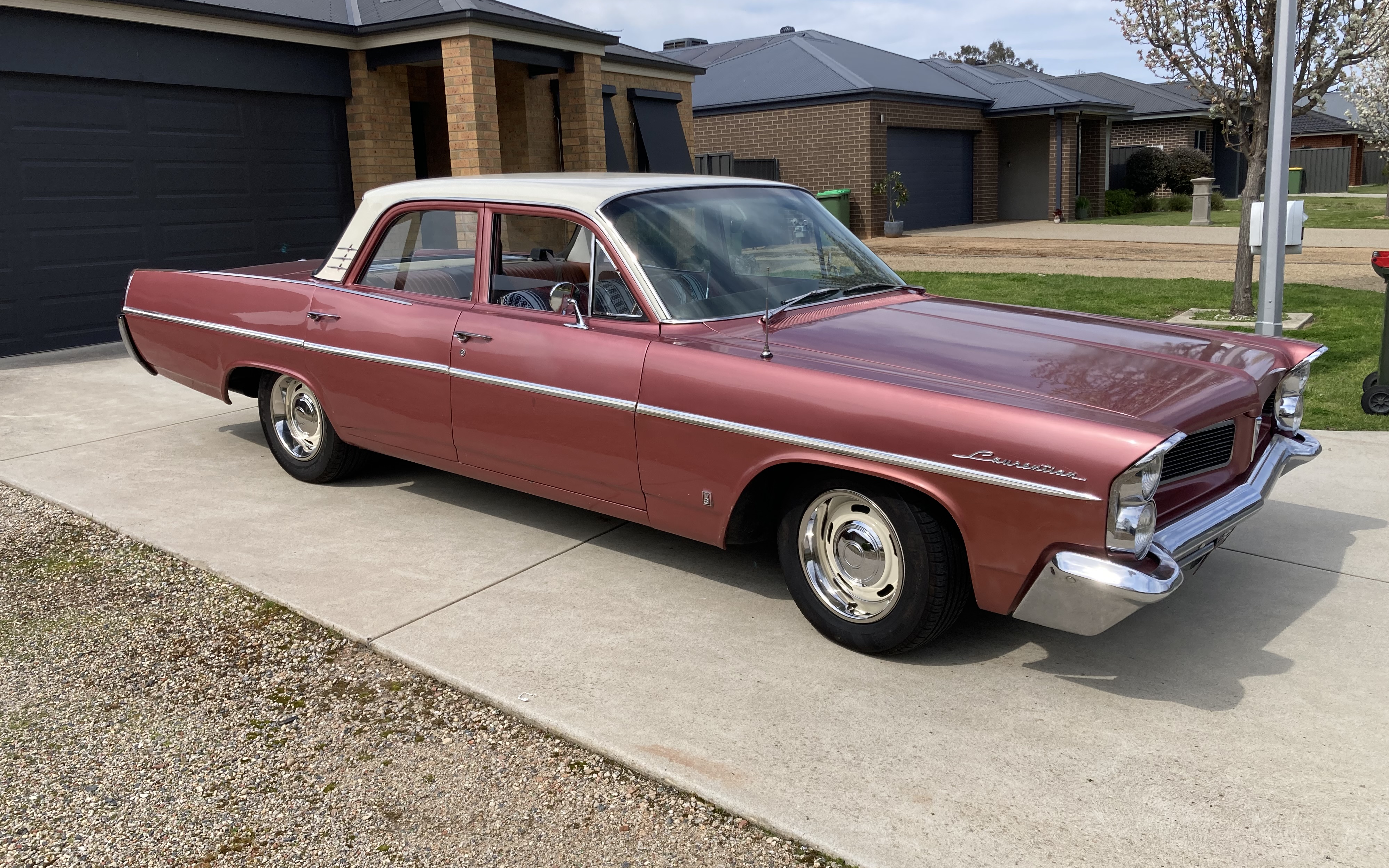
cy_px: 412
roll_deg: +1.2
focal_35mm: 30
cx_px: 696
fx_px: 1136
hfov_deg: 62.9
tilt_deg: -10.7
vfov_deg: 41.8
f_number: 1.8
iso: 20
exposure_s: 1/1869
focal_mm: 3.99
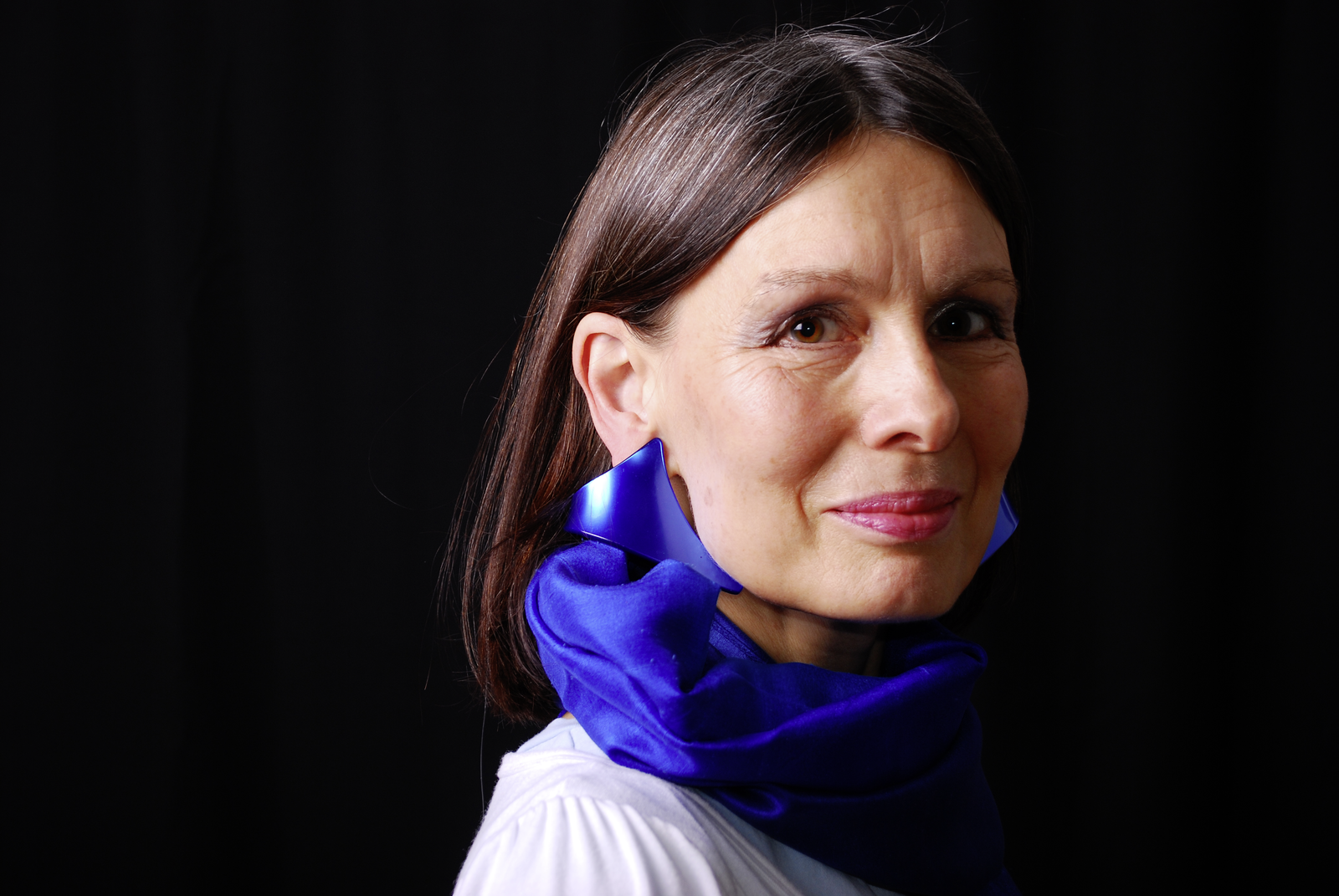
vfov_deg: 17.5
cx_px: 670
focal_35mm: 78
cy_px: 448
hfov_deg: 26.0
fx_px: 2905
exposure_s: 1/200
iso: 125
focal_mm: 52
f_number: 5
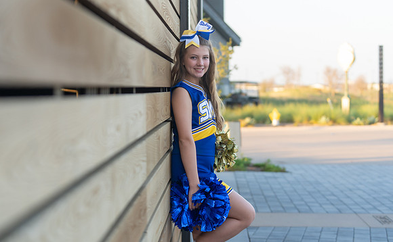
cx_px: 200
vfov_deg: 16.9
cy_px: 123
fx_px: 816
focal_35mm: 76
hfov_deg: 27.1
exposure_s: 1/320
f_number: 2.8
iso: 250
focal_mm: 70
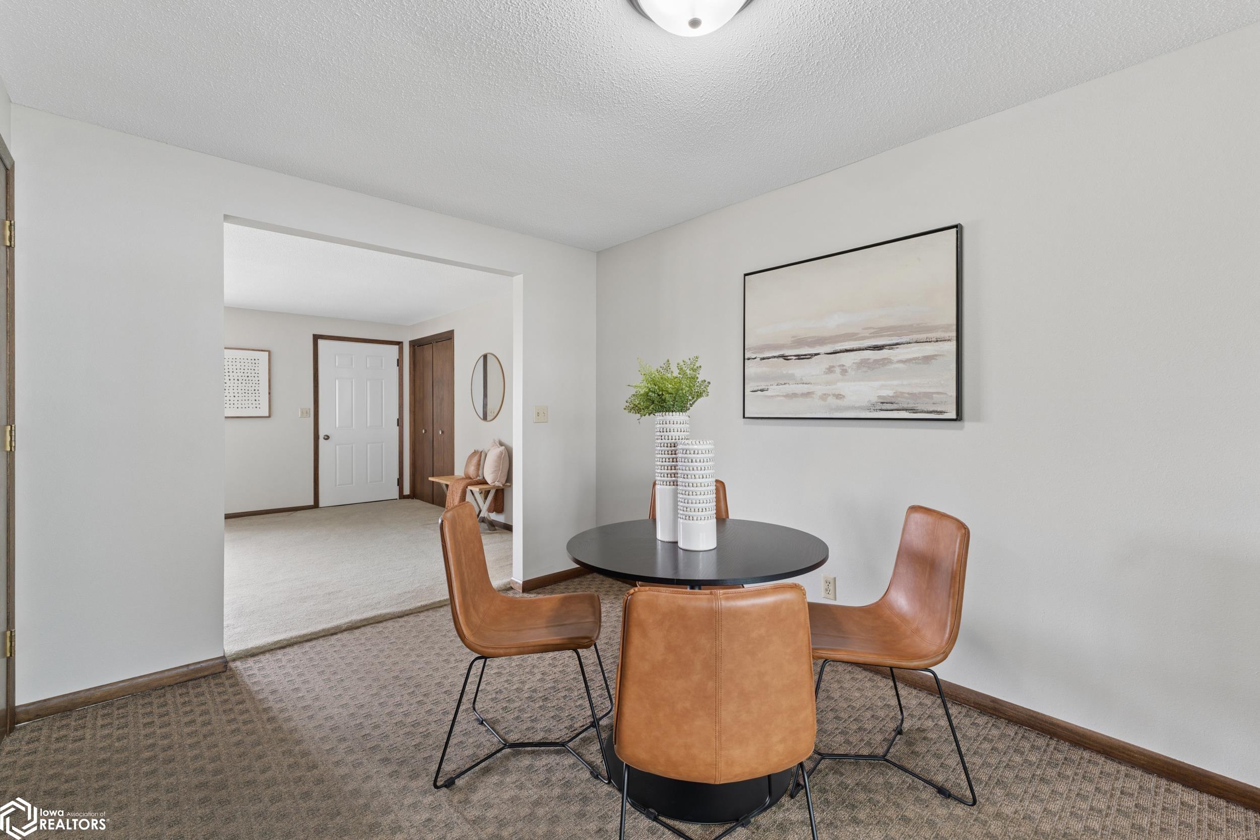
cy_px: 420
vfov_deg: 77.3
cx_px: 630
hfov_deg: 100.4
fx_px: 525
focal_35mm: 15
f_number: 8
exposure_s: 1/8
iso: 250
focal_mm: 10
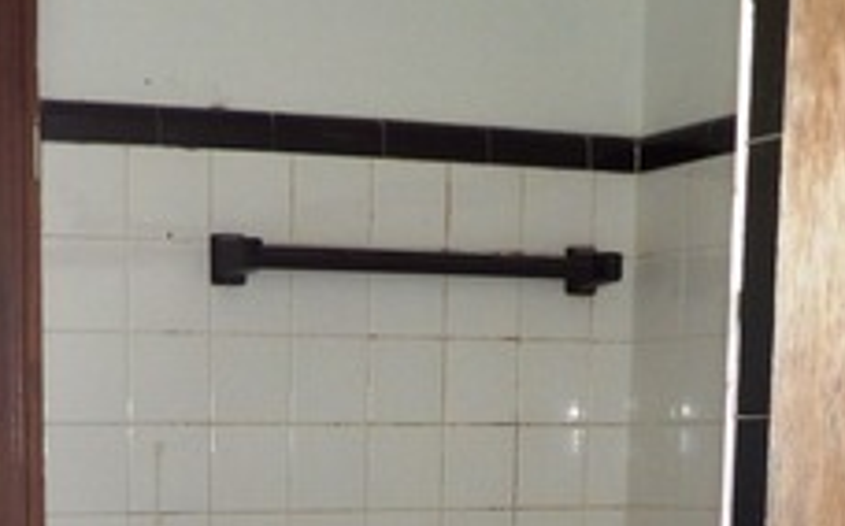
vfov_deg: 13.6
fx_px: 2002
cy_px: 904
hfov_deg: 23.4
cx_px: 135
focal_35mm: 87
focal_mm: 5
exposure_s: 1/33
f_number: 3.4
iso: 200
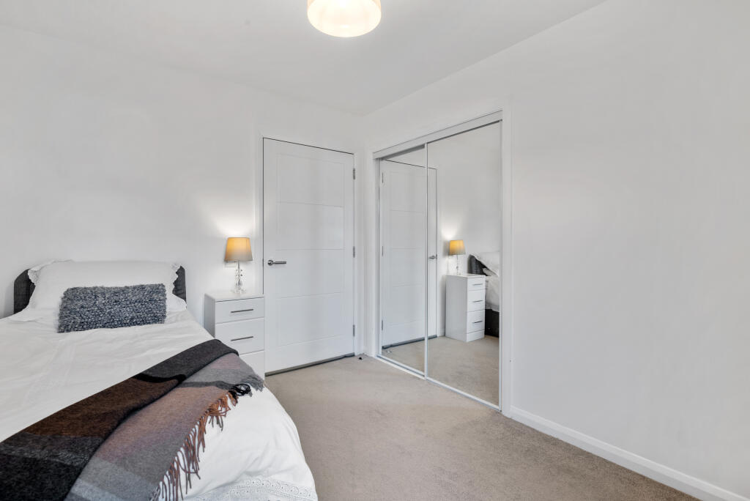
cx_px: 375
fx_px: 334
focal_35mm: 16
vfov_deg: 73.8
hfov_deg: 96.7
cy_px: 250
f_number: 9
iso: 250
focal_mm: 16
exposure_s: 1/2
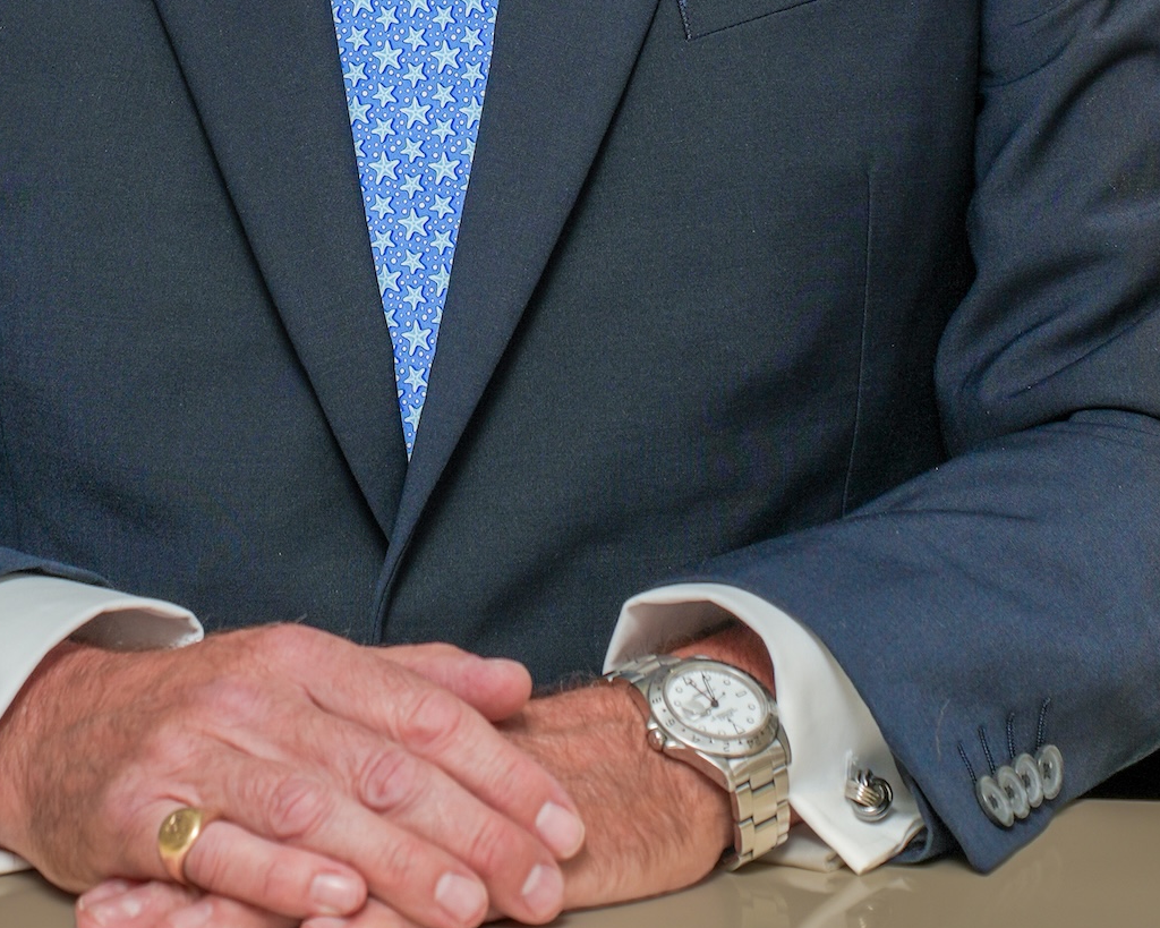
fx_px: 7106
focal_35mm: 207
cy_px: -560
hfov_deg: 9.3
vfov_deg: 7.3
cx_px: 382
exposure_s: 1/250
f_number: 6.7
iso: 100
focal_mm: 75
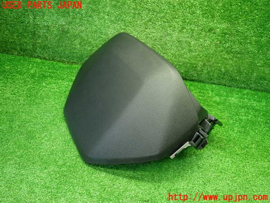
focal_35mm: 25
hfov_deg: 69.4
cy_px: 102
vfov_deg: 54.9
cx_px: 135
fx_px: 195
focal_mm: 4.5
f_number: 2
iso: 250
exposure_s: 1/30
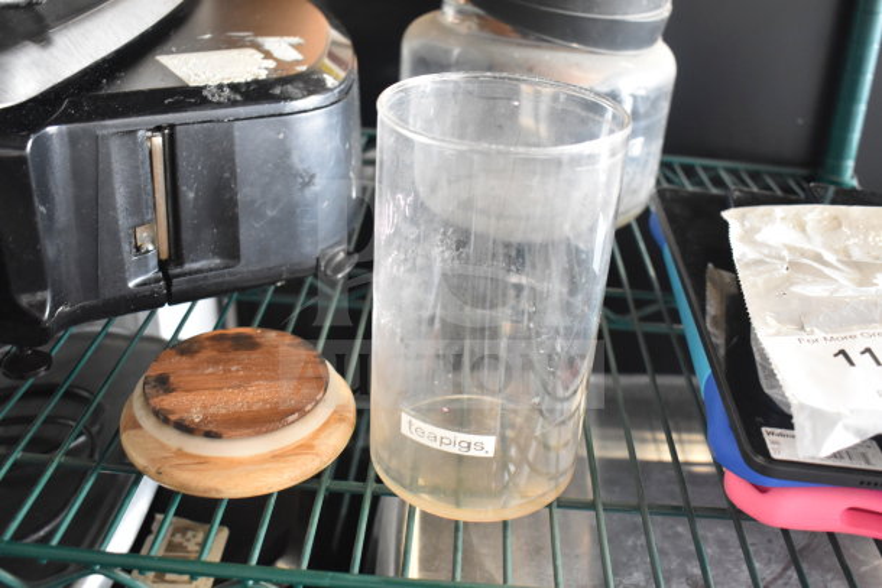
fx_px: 882
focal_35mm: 36
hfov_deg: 53.1
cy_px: 294
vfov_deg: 36.9
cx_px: 441
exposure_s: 1/40
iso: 2000
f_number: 4
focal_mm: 24
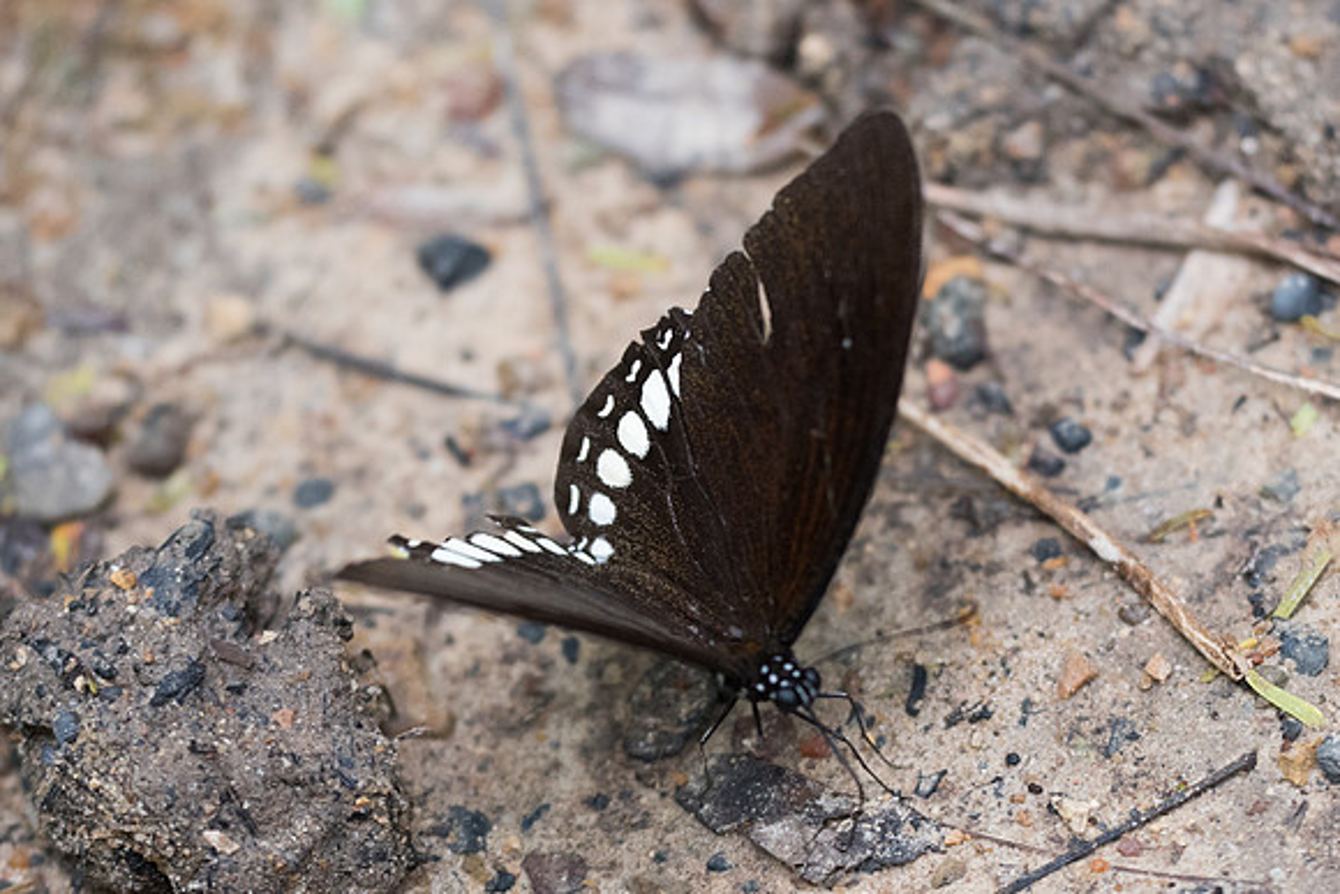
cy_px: 478
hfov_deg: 5.3
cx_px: 670
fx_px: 14392
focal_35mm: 387
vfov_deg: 3.6
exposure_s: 1/500
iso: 1000
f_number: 3.5
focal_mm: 150
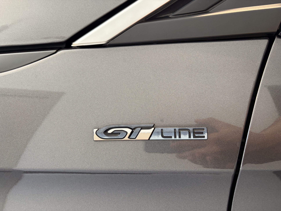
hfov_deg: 67.3
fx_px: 211
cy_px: 106
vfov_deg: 53.1
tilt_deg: -16.7
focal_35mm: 26
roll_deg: -1.4
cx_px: 140
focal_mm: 5.96
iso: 125
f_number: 1.6
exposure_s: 1/89
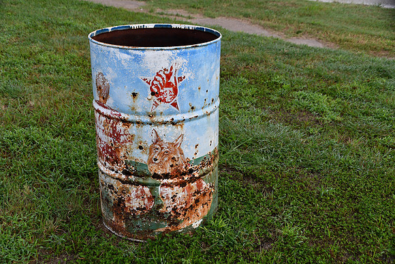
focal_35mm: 46
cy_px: 132
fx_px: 505
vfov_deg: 29.3
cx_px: 198
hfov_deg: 42.7
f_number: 5.6
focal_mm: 31
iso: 320
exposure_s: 1/250
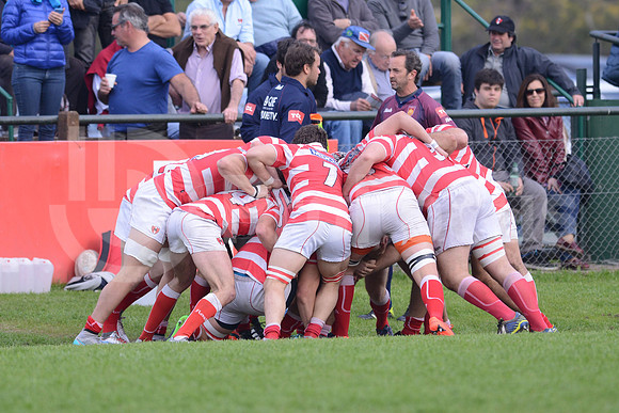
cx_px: 310
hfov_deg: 4.9
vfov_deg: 3.3
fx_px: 7223
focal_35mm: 420
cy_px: 206
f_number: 4
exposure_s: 1/1600
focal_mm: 420
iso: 560
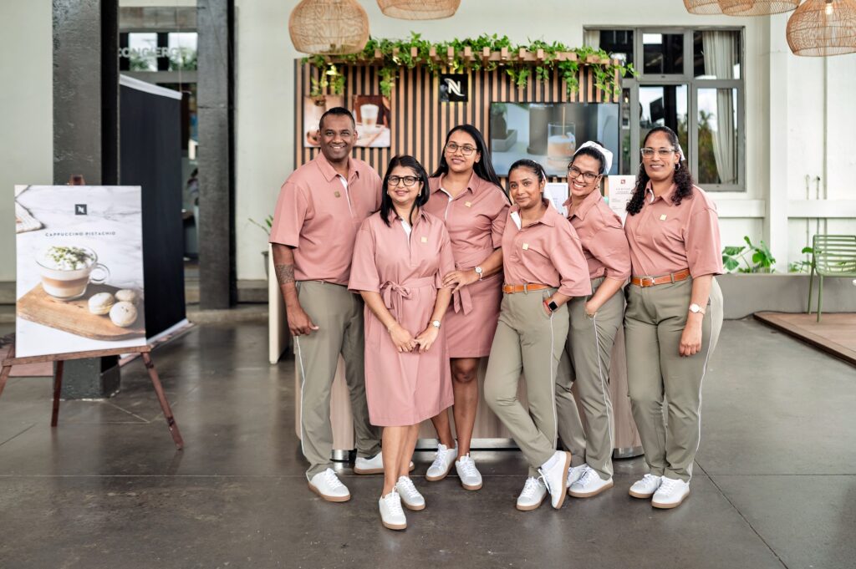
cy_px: 284
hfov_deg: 54.5
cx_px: 428
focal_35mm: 35
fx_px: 832
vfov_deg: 37.8
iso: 400
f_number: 2.2
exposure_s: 1/800
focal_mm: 35
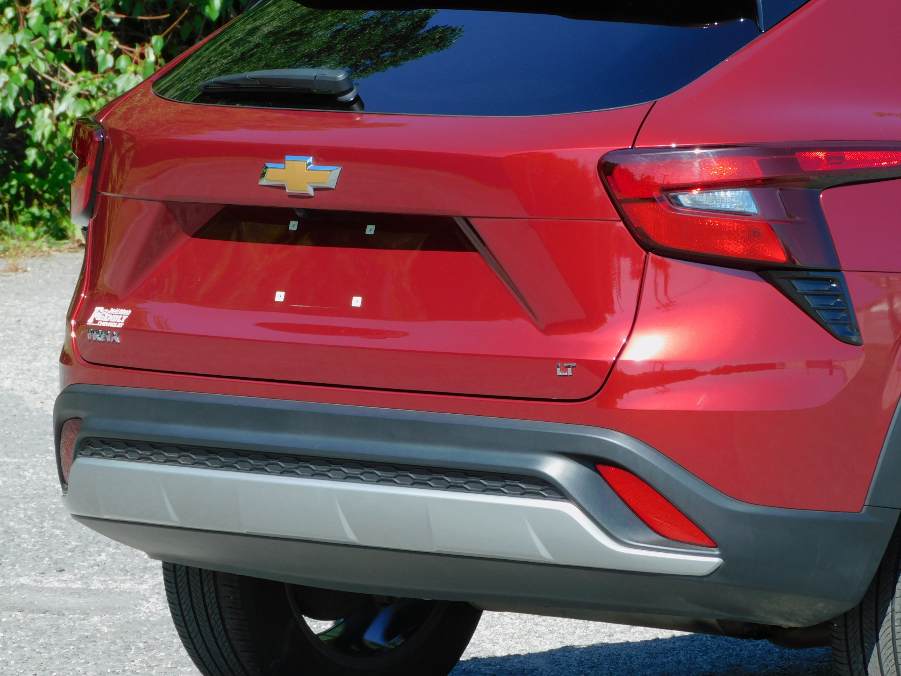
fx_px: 7028
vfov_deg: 5.5
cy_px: 338
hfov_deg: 7.3
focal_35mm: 270
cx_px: 450
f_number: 5.5
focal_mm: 48.4
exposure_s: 1/250
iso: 125
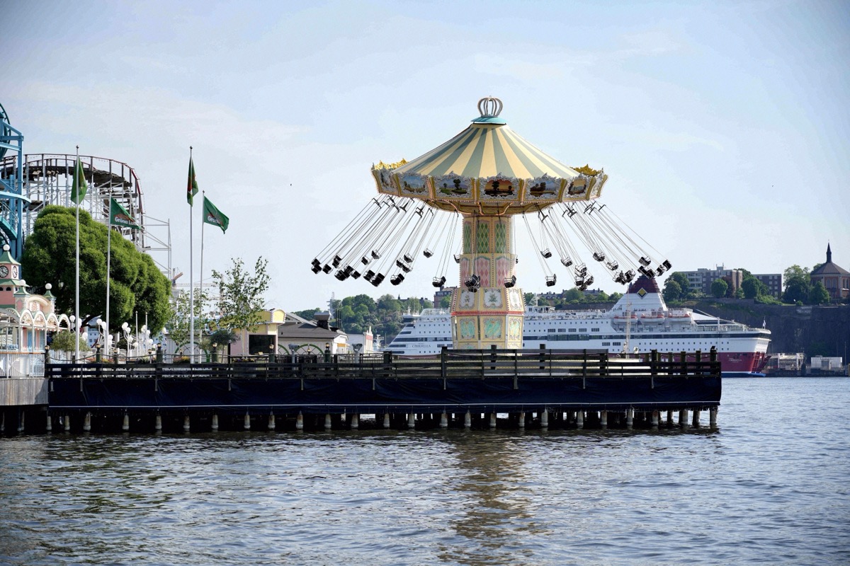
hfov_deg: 28.8
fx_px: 1653
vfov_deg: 19.5
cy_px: 283
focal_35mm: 70
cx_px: 425
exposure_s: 1/1600
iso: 100
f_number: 4
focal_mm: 70
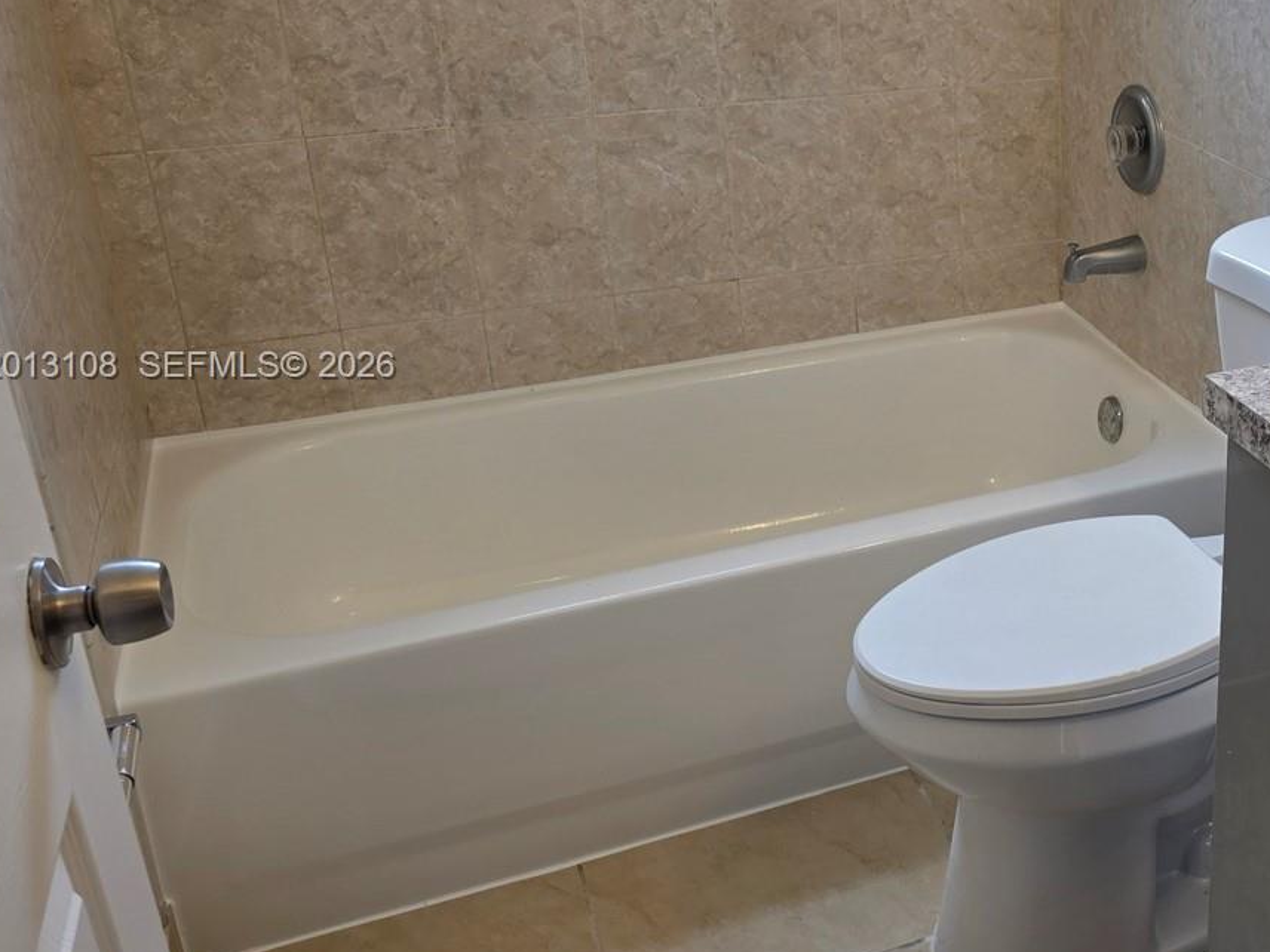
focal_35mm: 43
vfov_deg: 33.5
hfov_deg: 40.8
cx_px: 1120
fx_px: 1578
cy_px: 368
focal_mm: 6.3
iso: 64
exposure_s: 1/120
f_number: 1.7
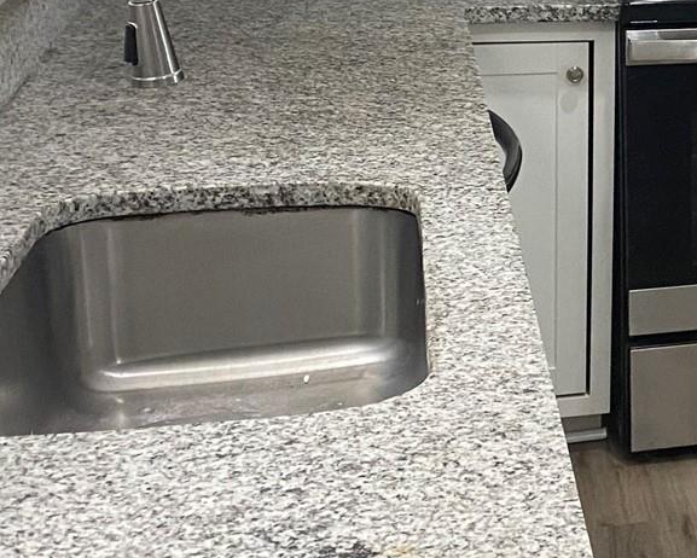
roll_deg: -1.4
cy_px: 86
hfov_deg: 18.6
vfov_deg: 16.9
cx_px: 1063
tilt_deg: -10.5
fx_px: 1857
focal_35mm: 90
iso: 200
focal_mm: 4.25
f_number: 1.8
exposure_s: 1/60
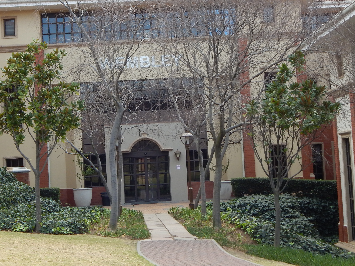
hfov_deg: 25.3
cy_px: 97
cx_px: 134
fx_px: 790
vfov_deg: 19.1
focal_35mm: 77
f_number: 3.7
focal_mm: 8.6
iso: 125
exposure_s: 1/250
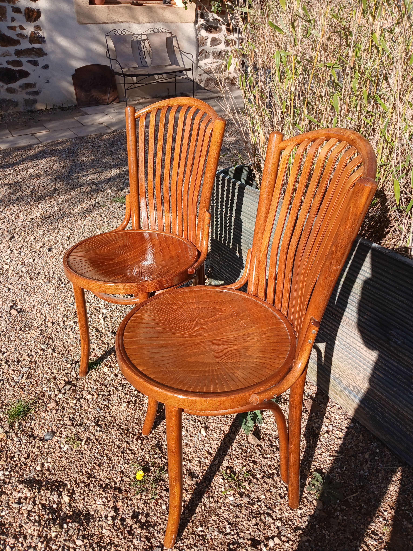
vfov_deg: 67.3
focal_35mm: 26
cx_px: 206
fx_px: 414
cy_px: 276
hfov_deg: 53.1
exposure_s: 1/317
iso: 20
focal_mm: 3.98
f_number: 1.8
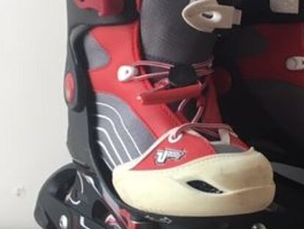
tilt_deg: -11.4
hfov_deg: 26.7
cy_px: 116
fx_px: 615
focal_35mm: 70
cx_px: 279
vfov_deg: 21.0
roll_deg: -0.5
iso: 64
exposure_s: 1/33
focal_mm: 4.15
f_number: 2.2
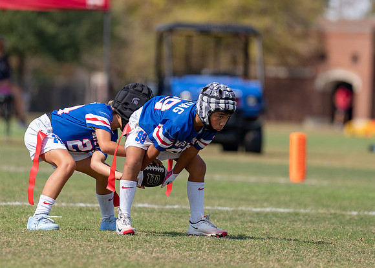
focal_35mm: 418
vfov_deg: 3.4
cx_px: 173
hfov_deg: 4.8
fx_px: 4449
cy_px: 110
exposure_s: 1/1000
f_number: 2.8
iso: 100
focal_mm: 200
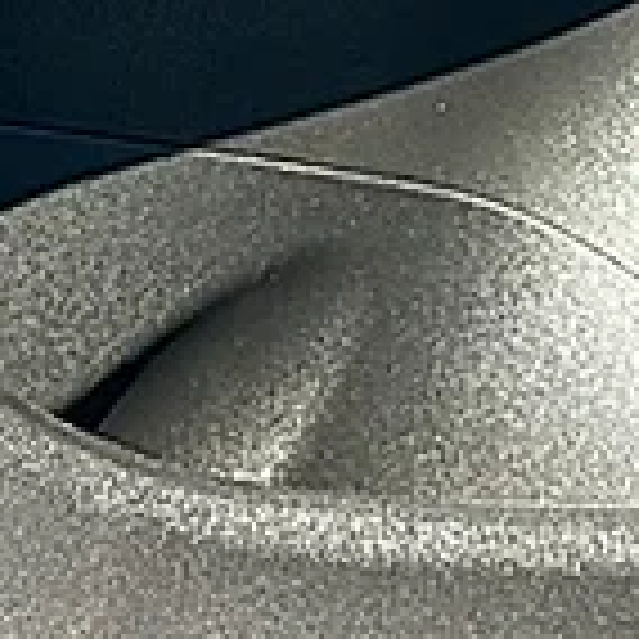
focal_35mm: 170
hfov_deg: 10.2
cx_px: 81
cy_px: -511
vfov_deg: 9.8
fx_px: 3550
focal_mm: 6.86
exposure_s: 1/866
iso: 80
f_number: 1.78
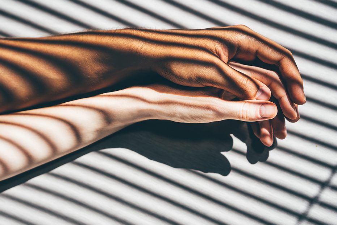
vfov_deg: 19.2
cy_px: 127
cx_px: 147
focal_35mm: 71
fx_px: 665
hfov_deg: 28.4
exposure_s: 1/2500
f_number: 3.5
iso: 160
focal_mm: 55
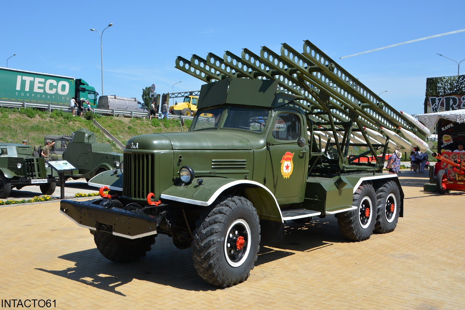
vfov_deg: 34.2
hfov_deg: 49.6
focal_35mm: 39
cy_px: 155
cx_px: 232
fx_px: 504
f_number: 8
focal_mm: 26
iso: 100
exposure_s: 1/250
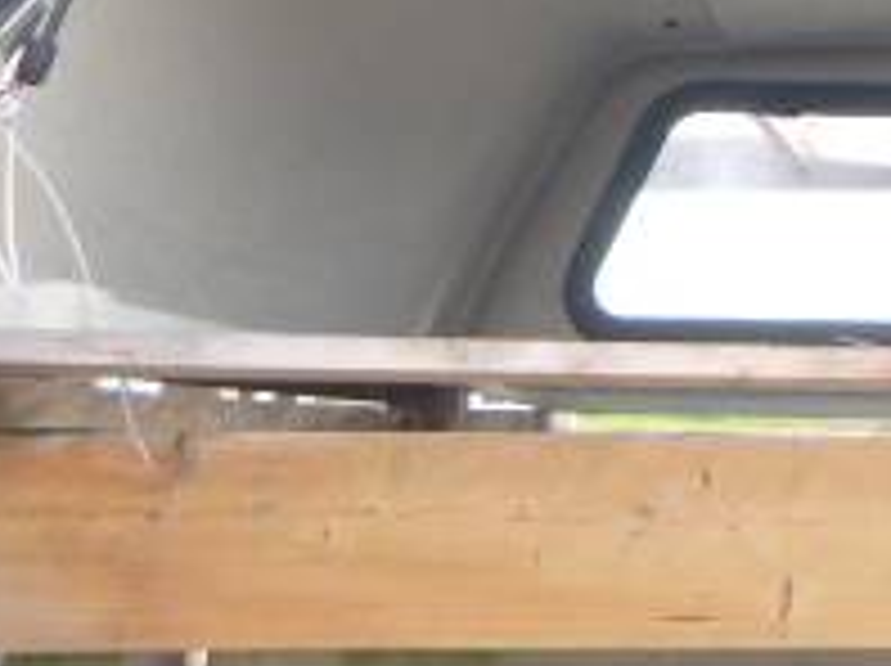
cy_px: -333
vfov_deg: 16.5
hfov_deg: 21.6
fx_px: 2082
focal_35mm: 81
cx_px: 1188
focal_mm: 4.5
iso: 125
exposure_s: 1/60
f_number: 3.9
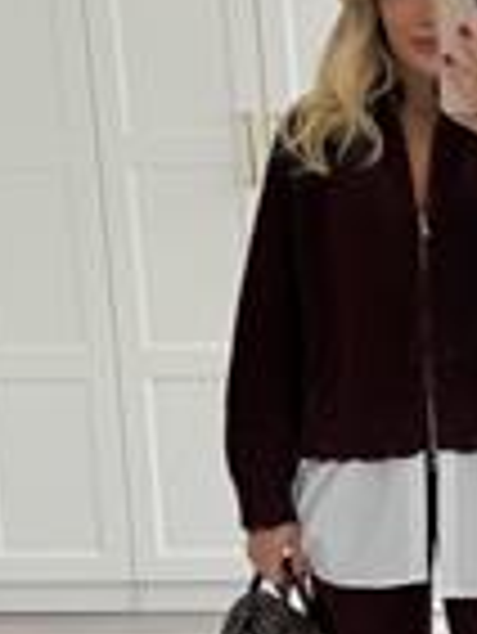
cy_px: 270
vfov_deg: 28.5
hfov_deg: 21.1
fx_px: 1247
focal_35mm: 68
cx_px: 436
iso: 100
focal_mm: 6.76
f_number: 1.78
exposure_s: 1/121
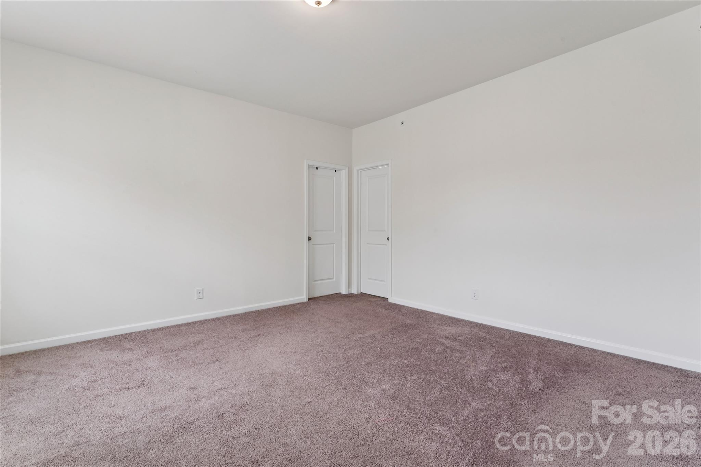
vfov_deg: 72.4
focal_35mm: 16
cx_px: 350
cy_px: 234
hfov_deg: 95.3
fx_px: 319
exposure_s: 1/4
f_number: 13
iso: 100
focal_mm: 16.4
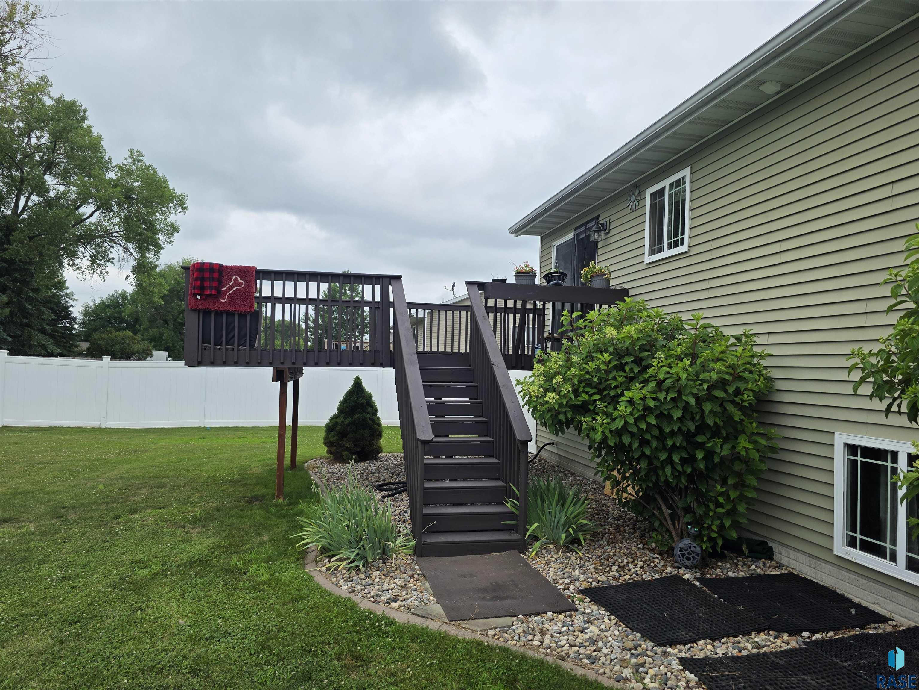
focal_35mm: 23
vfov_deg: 58.9
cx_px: 460
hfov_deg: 73.9
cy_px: 345
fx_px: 611
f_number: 1.7
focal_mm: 6.3
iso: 80
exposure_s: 1/2456
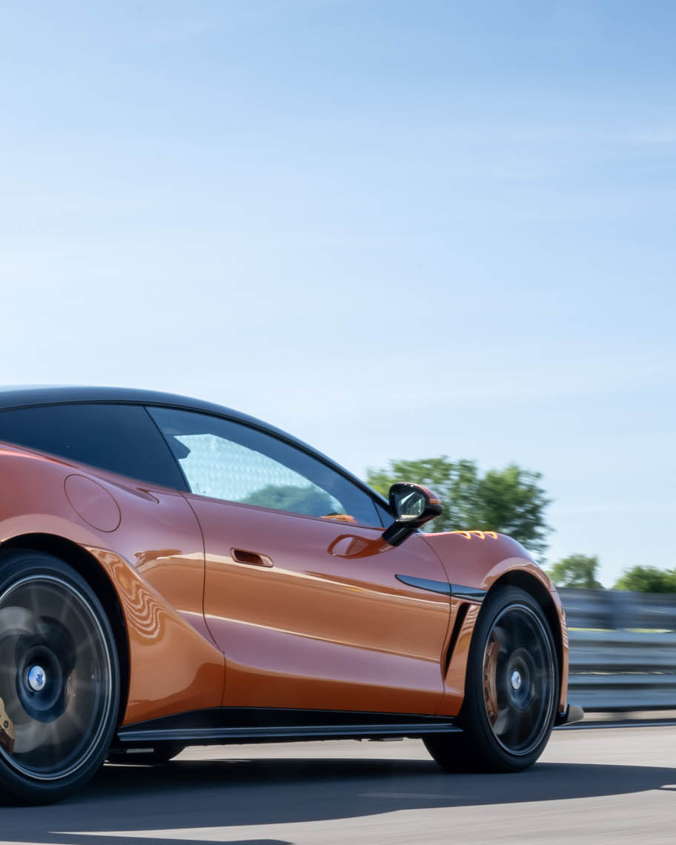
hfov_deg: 17.8
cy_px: 678
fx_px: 2034
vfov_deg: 23.1
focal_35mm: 81
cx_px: -175
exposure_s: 1/13
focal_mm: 30.5
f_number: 22
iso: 200
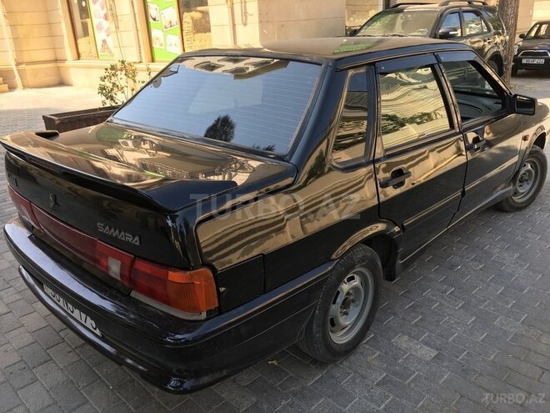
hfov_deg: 61.7
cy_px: 206
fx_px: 461
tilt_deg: -20.5
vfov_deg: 48.2
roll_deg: +4.2
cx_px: 275
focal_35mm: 29
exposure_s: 1/330
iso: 25
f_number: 2.2
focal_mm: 4.15
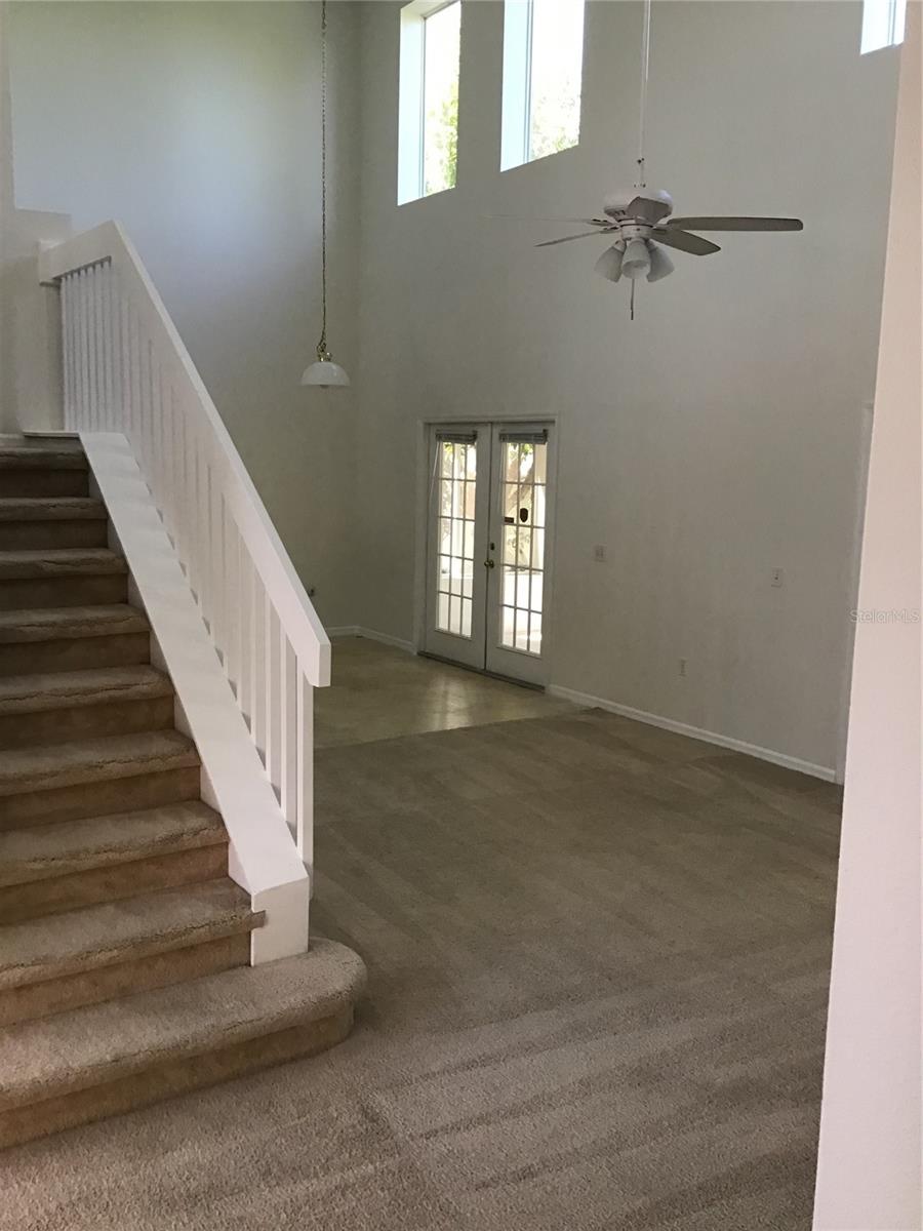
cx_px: 462
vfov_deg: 58.4
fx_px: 1102
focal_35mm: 31
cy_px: 616
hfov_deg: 45.4
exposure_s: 1/30
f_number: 2.4
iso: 80
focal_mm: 3.3
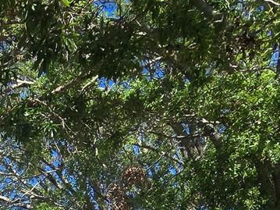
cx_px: -124
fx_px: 469
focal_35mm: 58
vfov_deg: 18.5
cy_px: 397
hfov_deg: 25.9
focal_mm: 2.2
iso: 50
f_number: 2.2
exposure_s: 1/1105
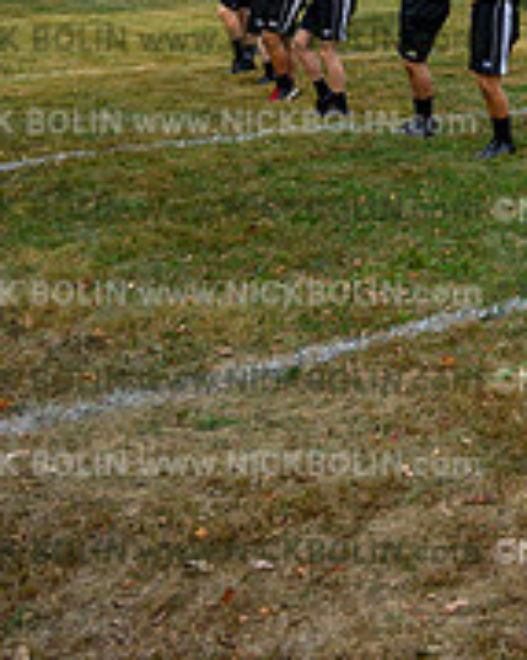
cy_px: -48
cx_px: 774
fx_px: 1424
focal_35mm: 73
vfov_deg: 24.5
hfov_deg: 18.7
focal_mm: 24
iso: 200
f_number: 4.5
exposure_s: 1/800
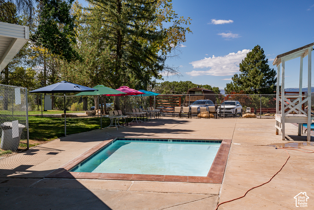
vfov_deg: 37.8
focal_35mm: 35
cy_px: 105
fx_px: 305
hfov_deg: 54.4
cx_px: 157
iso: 250
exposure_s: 1/1000
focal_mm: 35
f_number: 11
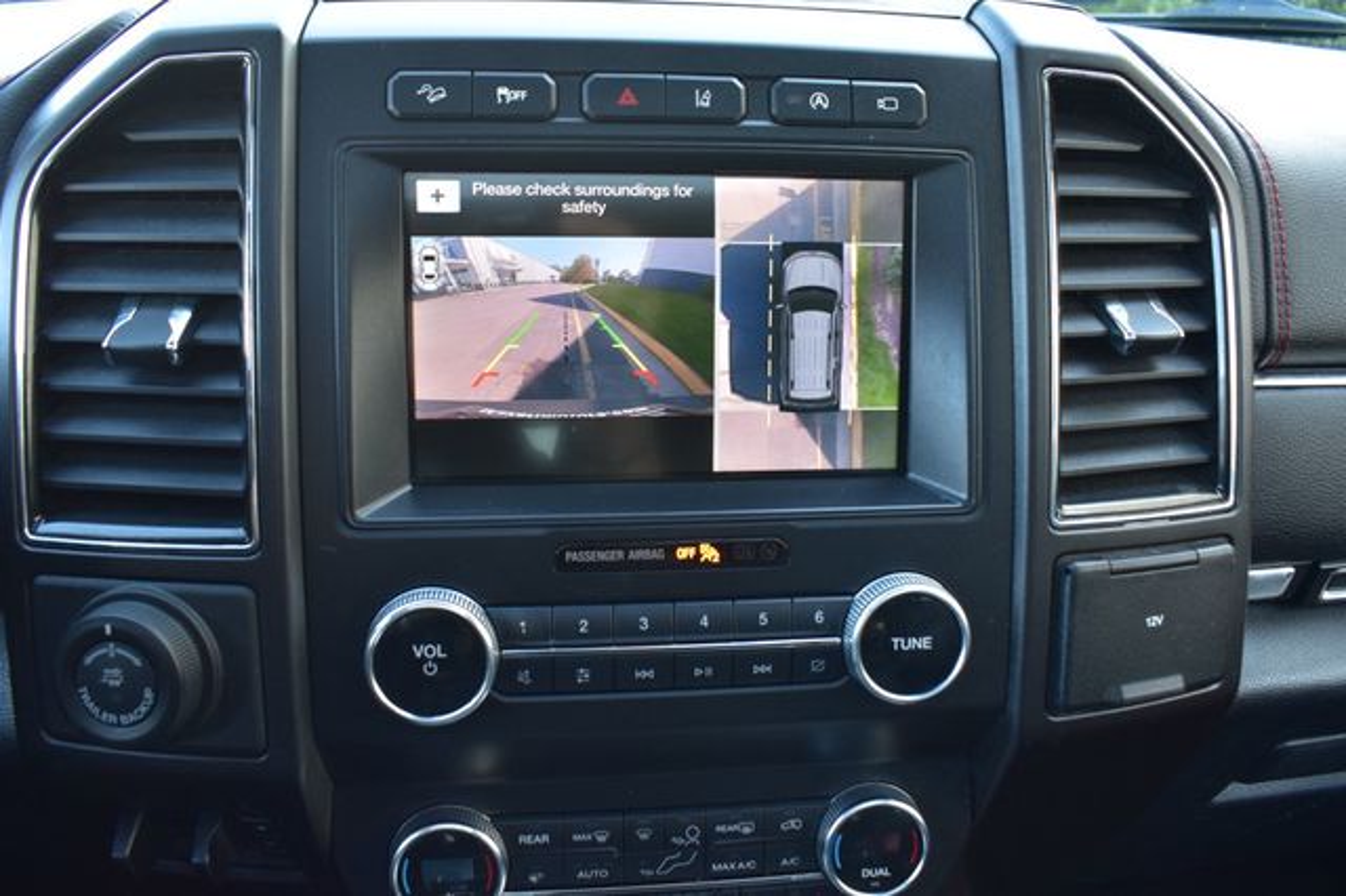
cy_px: 448
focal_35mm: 30
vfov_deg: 43.6
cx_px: 673
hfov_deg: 62.0
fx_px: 1121
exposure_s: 1/15
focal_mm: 20
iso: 400
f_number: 6.3
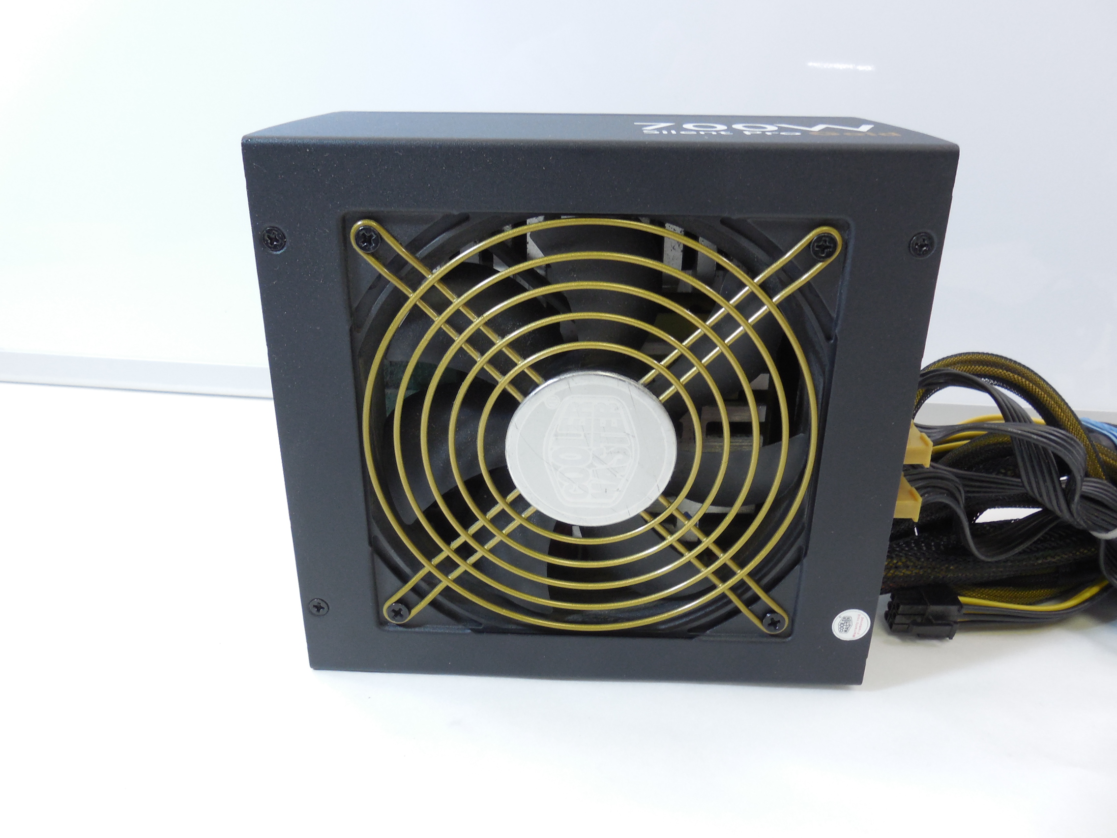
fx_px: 839
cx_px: 558
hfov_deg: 67.3
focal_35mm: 26
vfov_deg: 53.1
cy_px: 419
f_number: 3.5
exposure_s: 1/30
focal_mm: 4.6
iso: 200
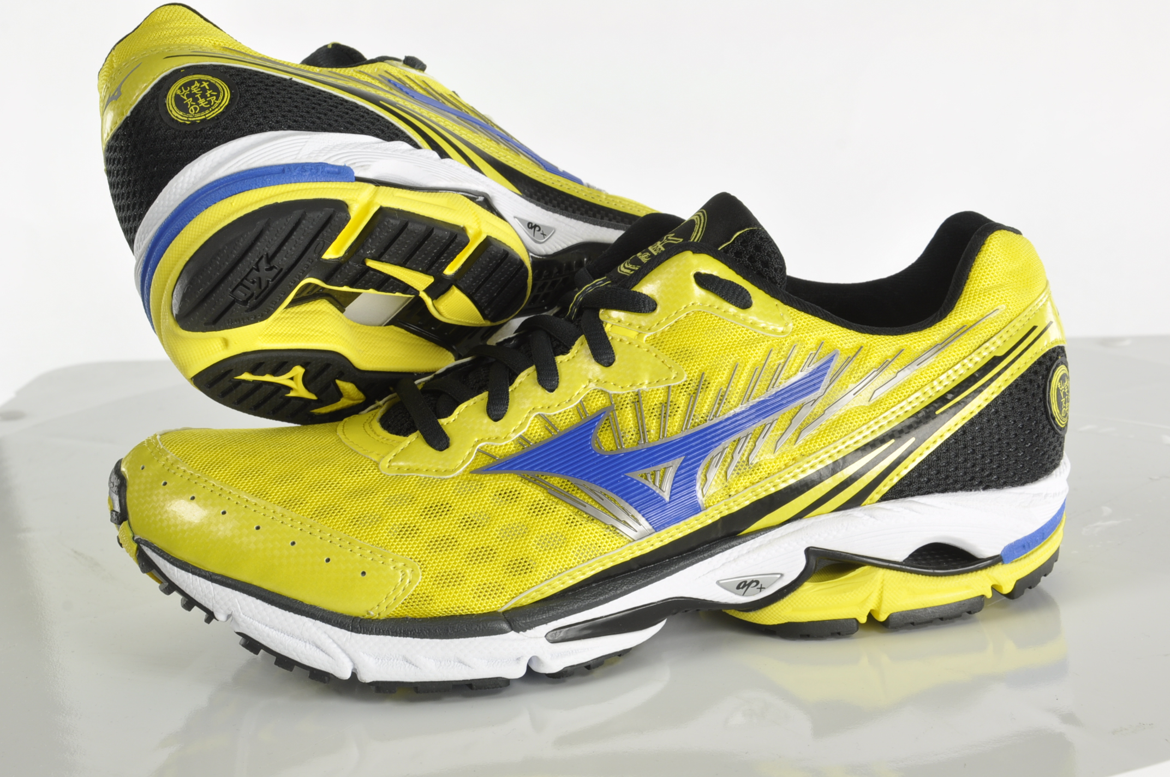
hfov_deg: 27.0
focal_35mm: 75
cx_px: 585
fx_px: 2435
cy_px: 388
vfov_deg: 18.1
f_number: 14
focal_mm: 50
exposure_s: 1/20
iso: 200
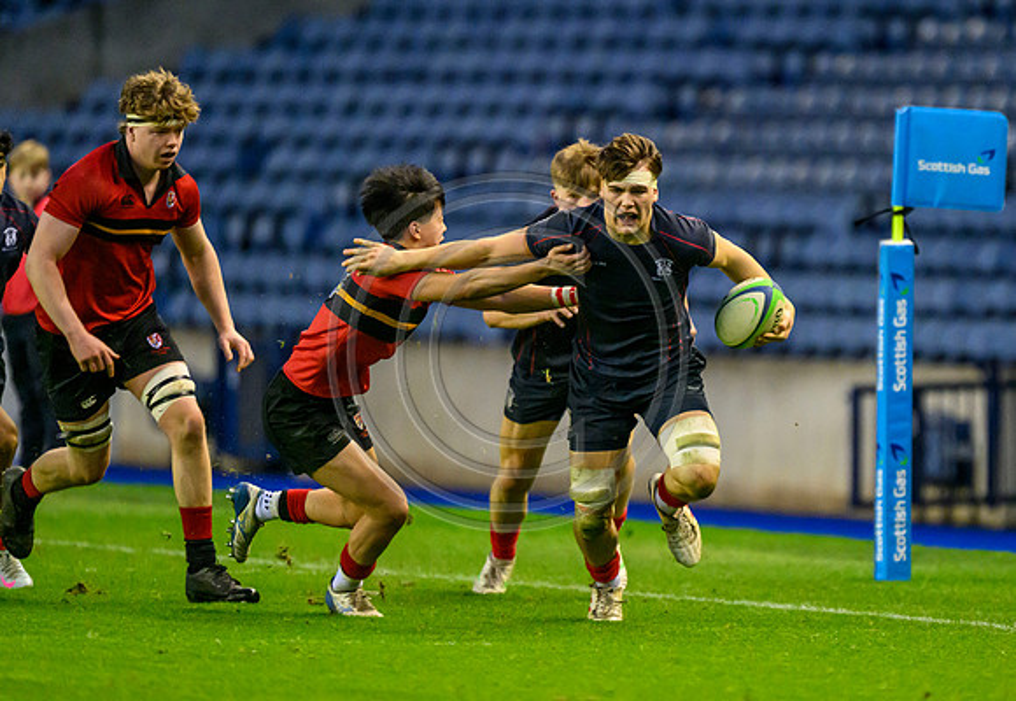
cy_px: 336
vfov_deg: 1.9
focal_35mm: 726
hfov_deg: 2.8
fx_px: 20703
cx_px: 655
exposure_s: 1/1000
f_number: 4
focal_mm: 560
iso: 10000
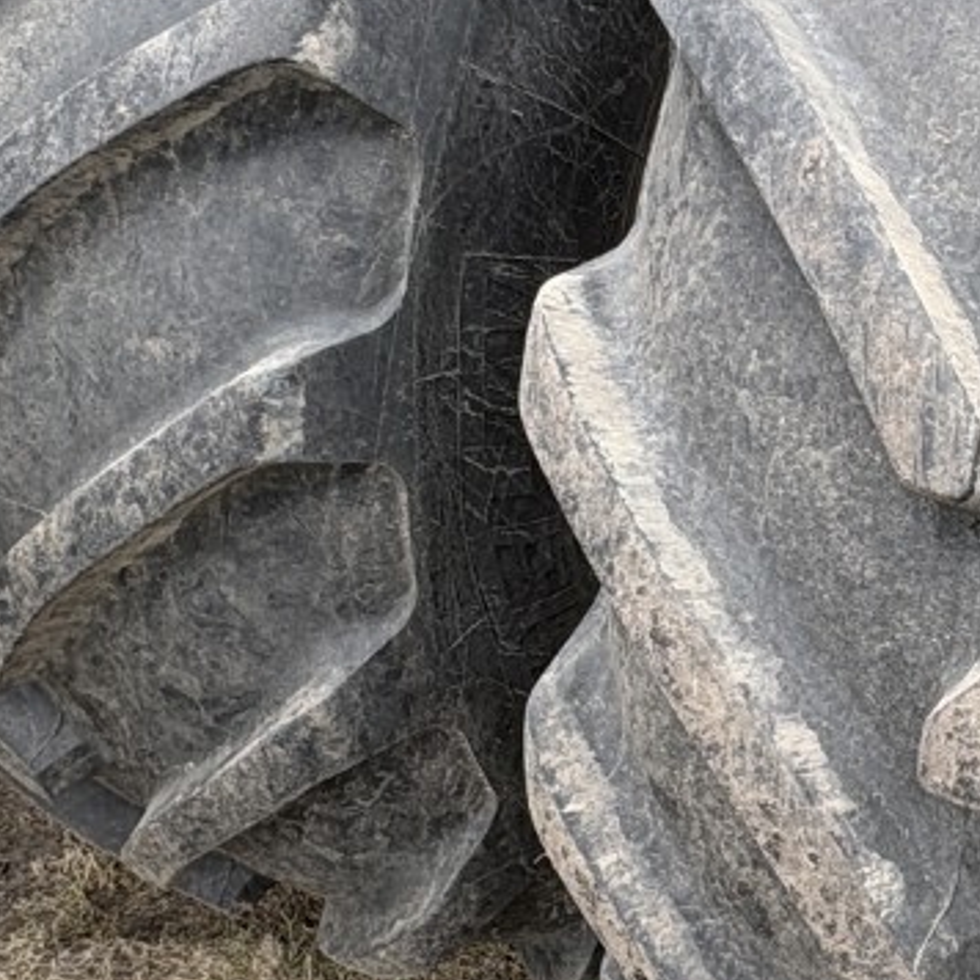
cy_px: 350
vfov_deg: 33.8
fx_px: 1601
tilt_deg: -21.4
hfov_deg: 32.1
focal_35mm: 50
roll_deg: -1.3
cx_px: 908
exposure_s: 1/108
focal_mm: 2.22
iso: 40
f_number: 2.2
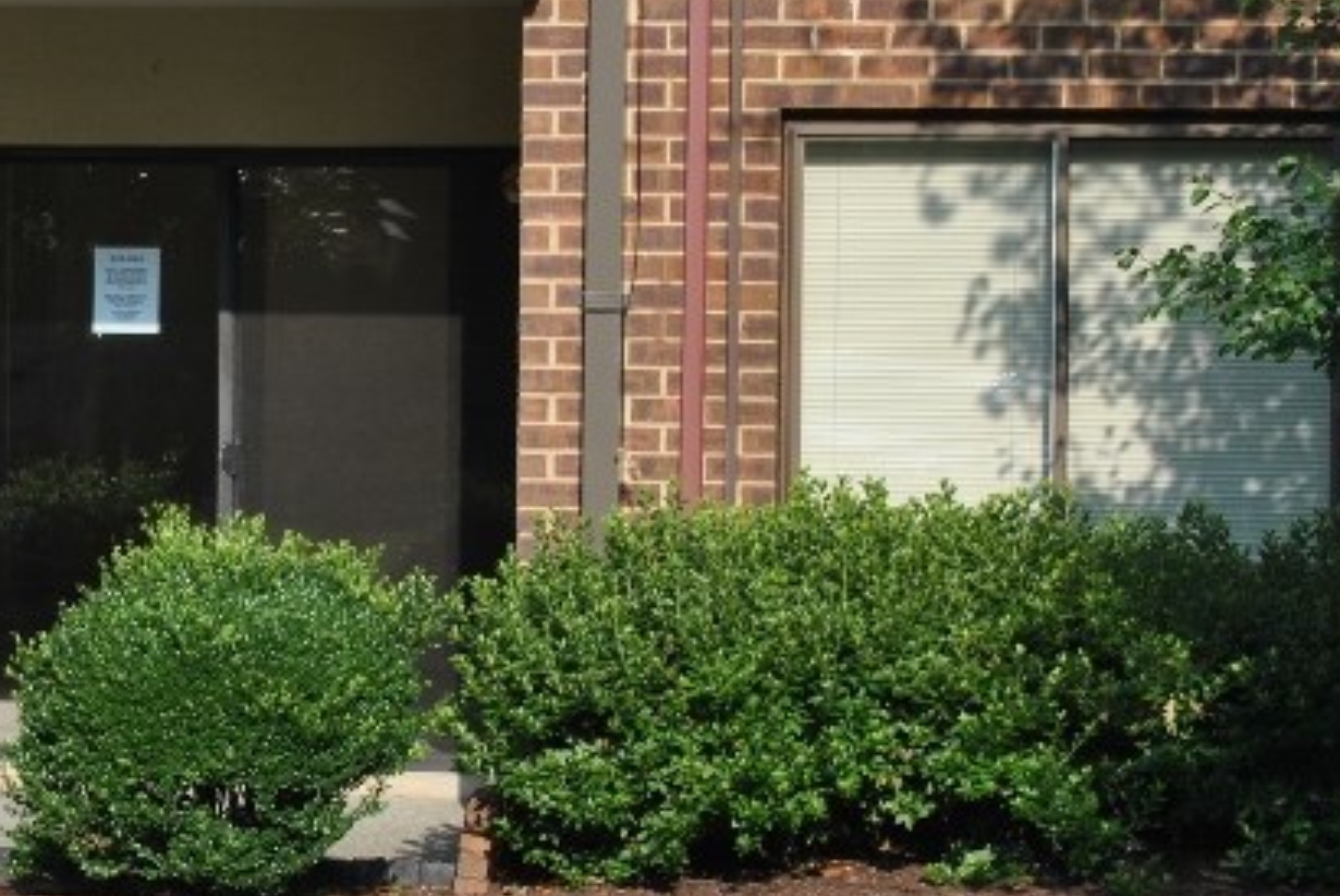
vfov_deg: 9.2
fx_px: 5587
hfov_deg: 13.5
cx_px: 26
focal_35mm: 150
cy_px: 394
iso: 100
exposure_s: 1/200
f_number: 7.1
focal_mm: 40
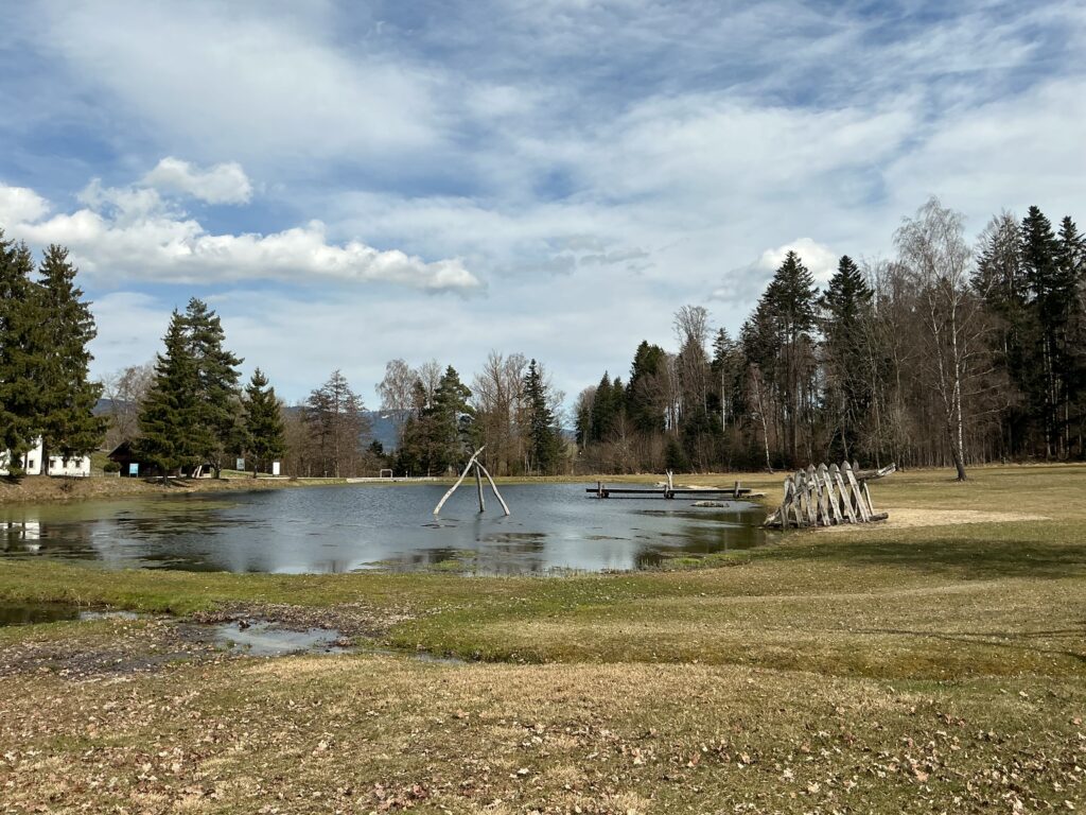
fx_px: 910
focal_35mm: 29
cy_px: 408
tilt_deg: +2.5
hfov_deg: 61.7
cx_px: 543
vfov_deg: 48.2
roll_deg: +0.6
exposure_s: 1/2801
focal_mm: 3
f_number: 1.8
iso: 25
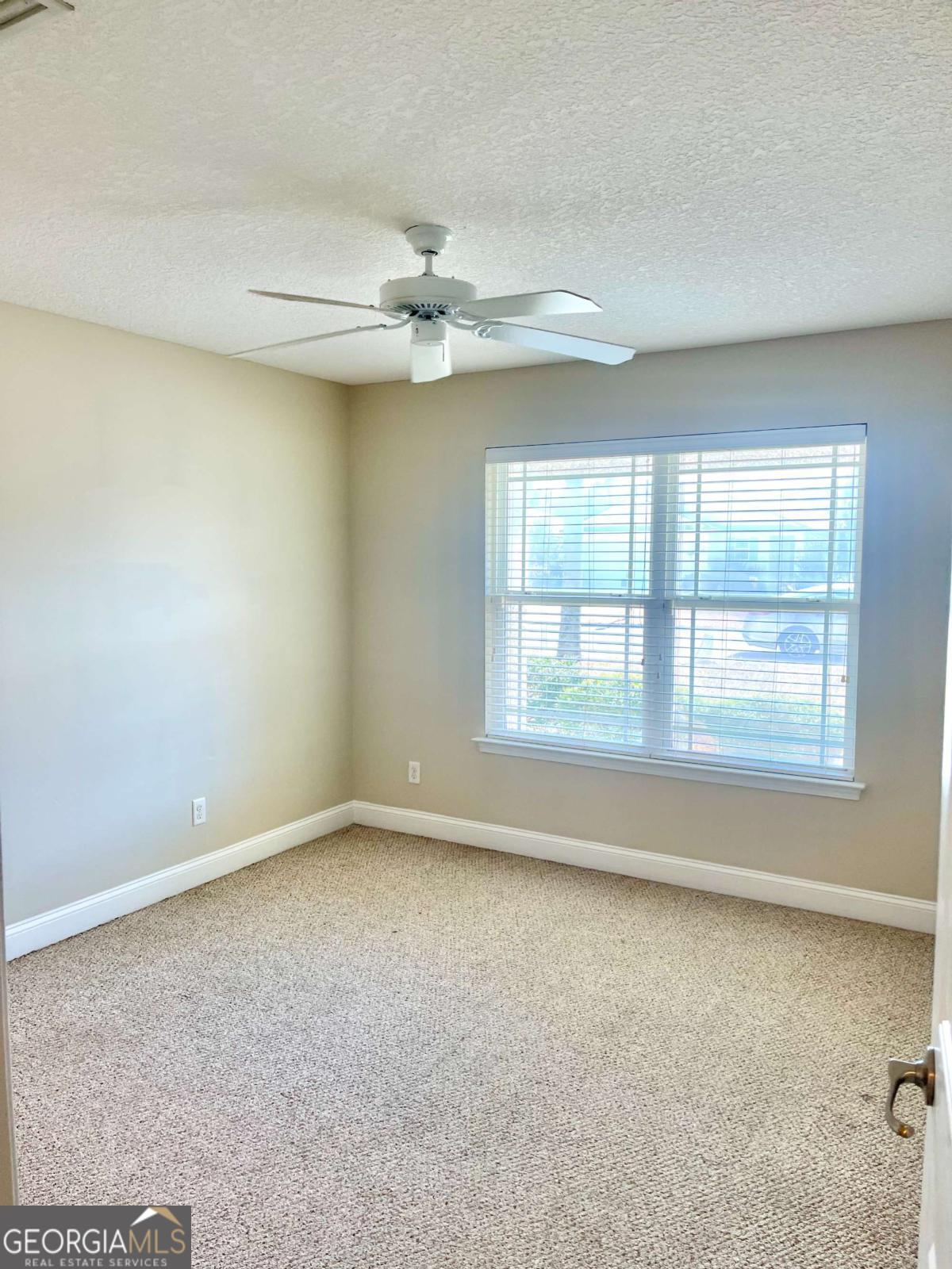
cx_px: 476
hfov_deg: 54.9
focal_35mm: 25
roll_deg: -0.4
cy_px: 634
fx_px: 917
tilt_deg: -4.9
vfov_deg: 69.4
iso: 50
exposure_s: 1/120
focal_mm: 5.1
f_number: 1.6
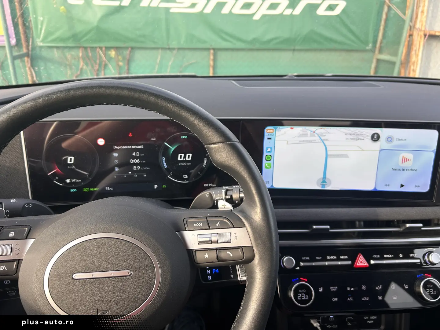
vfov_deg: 53.1
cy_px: 165
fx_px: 330
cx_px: 220
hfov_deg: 67.3
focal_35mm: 26
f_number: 1.5
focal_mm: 5.7
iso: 32
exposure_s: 1/121
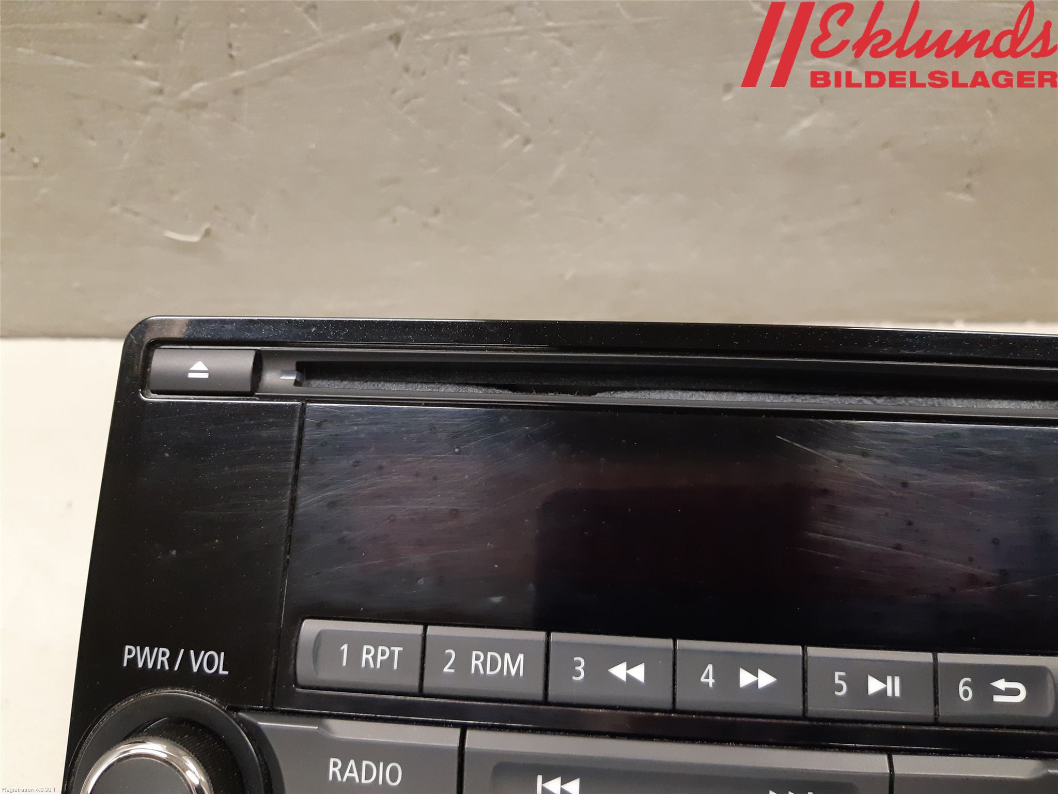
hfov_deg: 67.3
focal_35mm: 26
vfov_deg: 53.1
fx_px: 795
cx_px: 529
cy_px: 397
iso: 250
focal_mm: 3.93
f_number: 1.7
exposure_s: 1/50
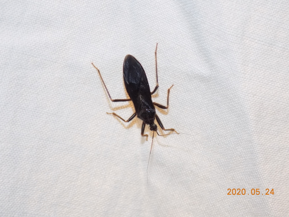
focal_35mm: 118
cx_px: 144
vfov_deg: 12.6
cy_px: 108
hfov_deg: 16.7
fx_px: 985
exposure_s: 1/30
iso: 360
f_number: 4.8
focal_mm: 20.9
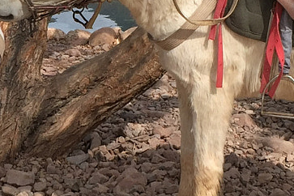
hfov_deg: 15.3
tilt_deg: -14.8
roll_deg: -1.8
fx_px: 1086
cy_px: 114
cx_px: 58
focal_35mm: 133
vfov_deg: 10.3
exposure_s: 1/1522
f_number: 2.2
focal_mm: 4.15
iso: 32
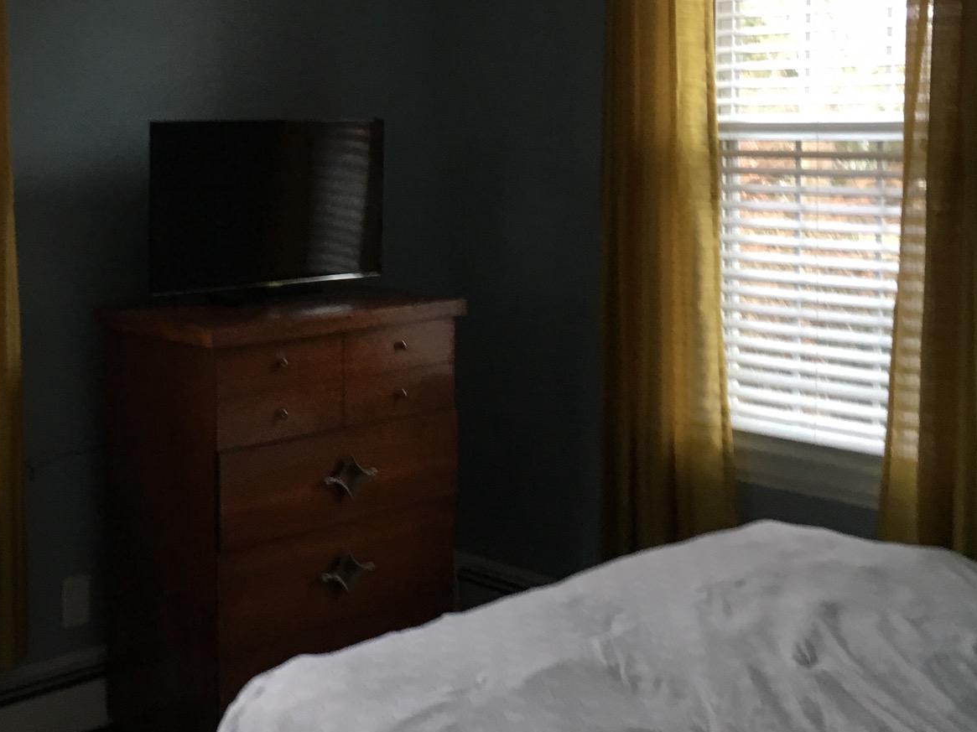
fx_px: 1439
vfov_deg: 28.3
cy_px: 215
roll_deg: -0.4
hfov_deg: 36.6
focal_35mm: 51
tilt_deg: +2.6
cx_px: 247
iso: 80
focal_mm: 4.15
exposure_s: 1/30
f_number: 2.2
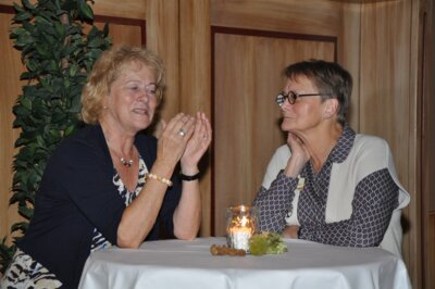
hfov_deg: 21.9
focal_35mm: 93
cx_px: 218
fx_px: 1123
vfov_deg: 14.7
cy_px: 144
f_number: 5.3
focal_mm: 62
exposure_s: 1/60
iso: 800
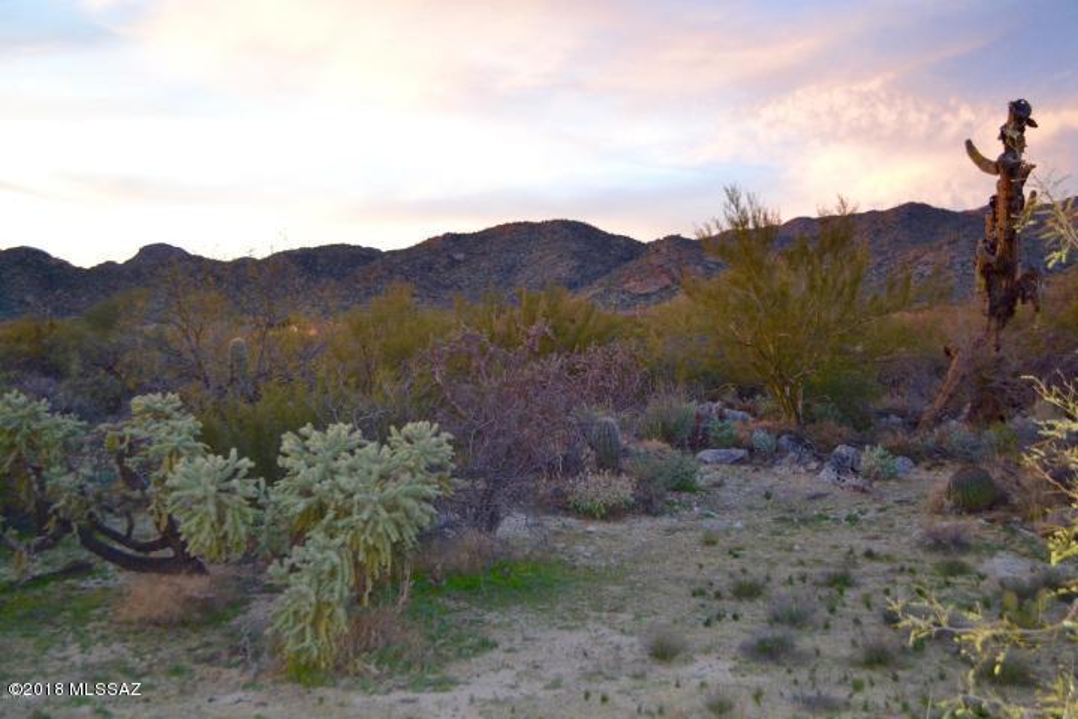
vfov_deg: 28.1
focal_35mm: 48
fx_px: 1437
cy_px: 360
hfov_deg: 41.1
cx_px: 539
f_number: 4.8
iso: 560
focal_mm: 32
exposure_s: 1/60
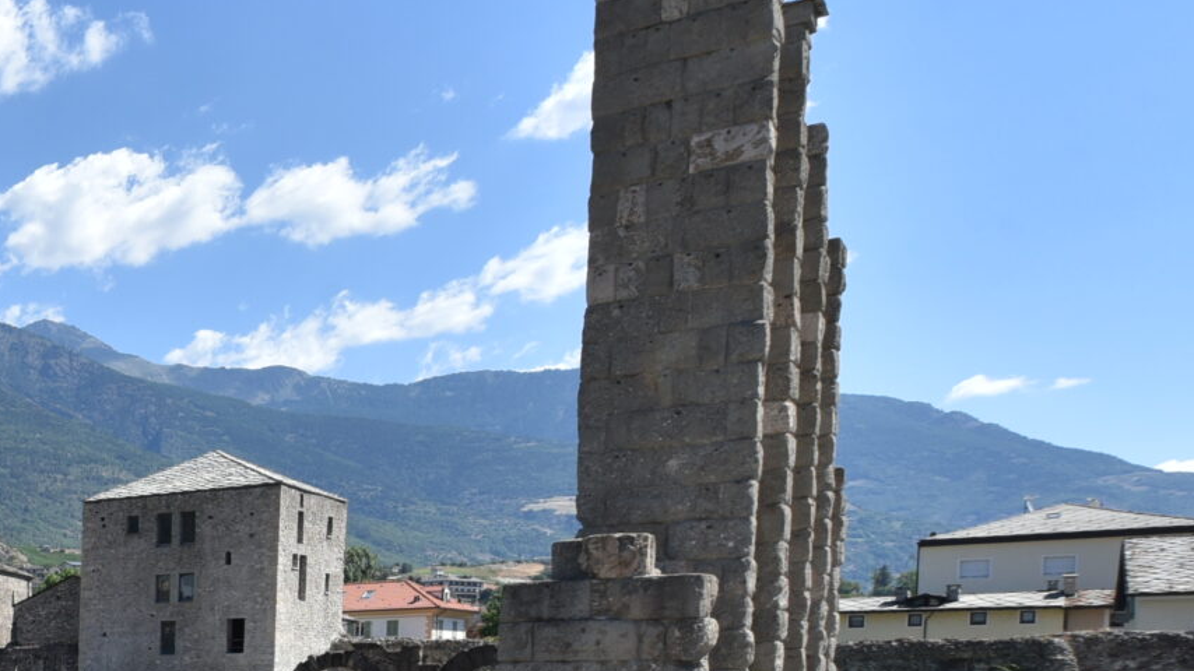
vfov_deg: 25.0
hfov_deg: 30.3
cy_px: 753
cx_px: -524
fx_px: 1393
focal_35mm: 44
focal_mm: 14
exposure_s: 1/500
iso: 250
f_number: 11
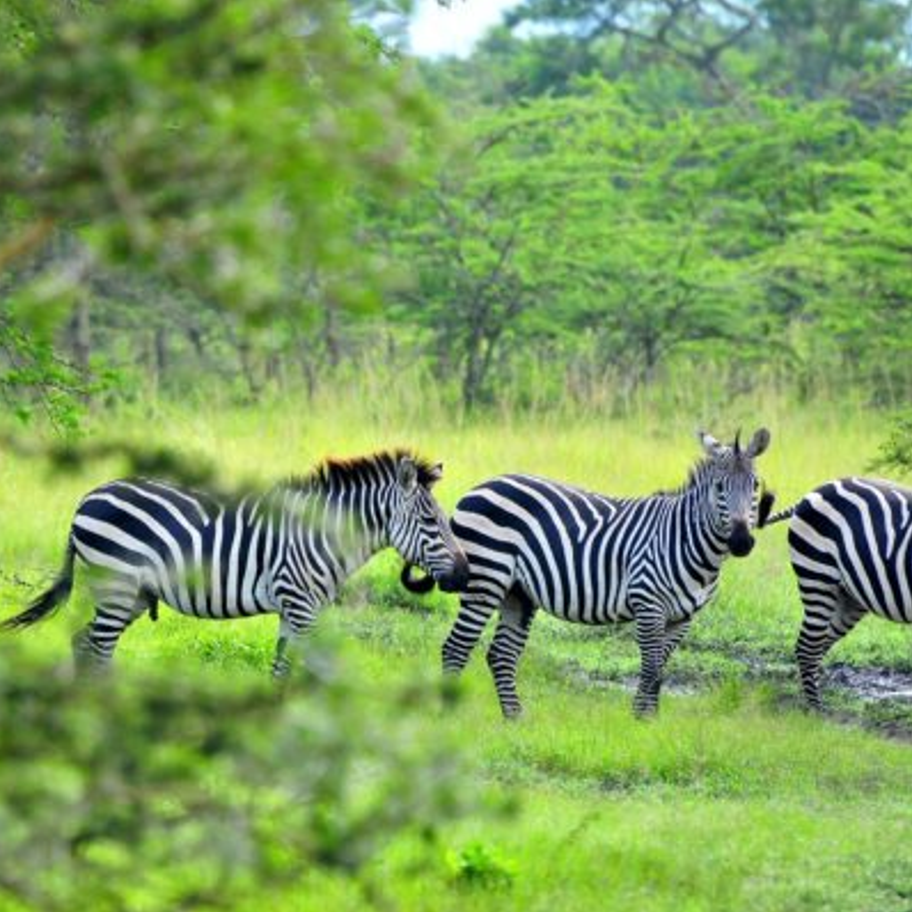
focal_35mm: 577
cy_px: 456
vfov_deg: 3.0
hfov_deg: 3.0
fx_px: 17199
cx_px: 227
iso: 800
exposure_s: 1/640
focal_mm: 300
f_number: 5.6
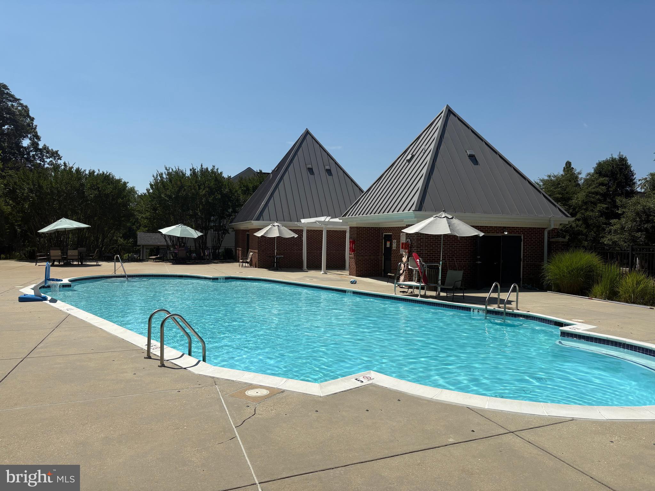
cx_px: 328
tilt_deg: -1.0
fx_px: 492
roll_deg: -0.6
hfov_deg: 67.3
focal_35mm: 26
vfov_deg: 53.1
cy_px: 246
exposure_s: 1/7813
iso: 50
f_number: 1.6
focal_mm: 5.96
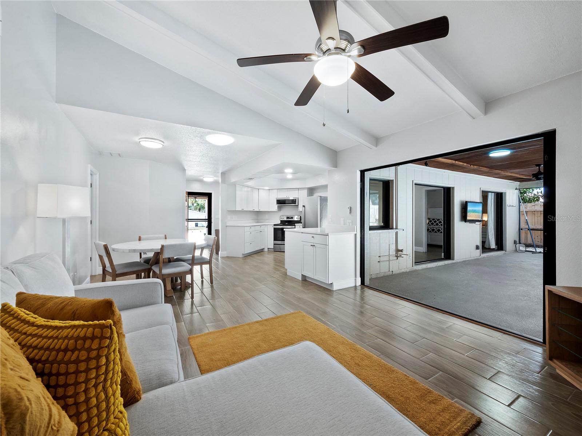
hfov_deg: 102.1
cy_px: 218
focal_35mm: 14
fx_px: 235
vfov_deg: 85.7
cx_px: 291
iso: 400
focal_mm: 7
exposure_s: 1/2.5
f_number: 11
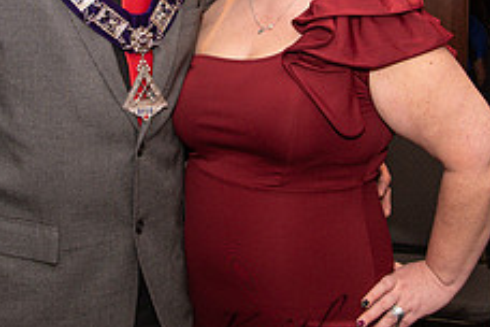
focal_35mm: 61
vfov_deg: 21.5
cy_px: 1
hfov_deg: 32.8
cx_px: 211
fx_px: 830
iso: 800
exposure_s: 1/200
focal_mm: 24
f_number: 4
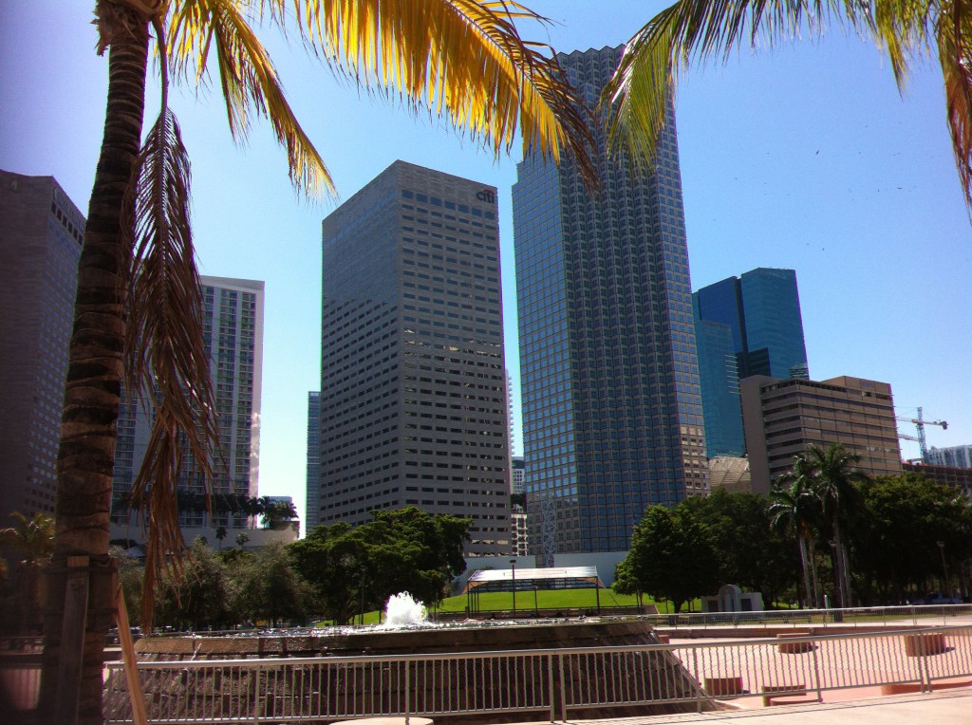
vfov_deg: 40.6
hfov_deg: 52.7
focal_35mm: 35
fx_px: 981
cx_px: 486
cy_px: 362
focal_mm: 3.85
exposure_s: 1/1257
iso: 80
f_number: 2.8
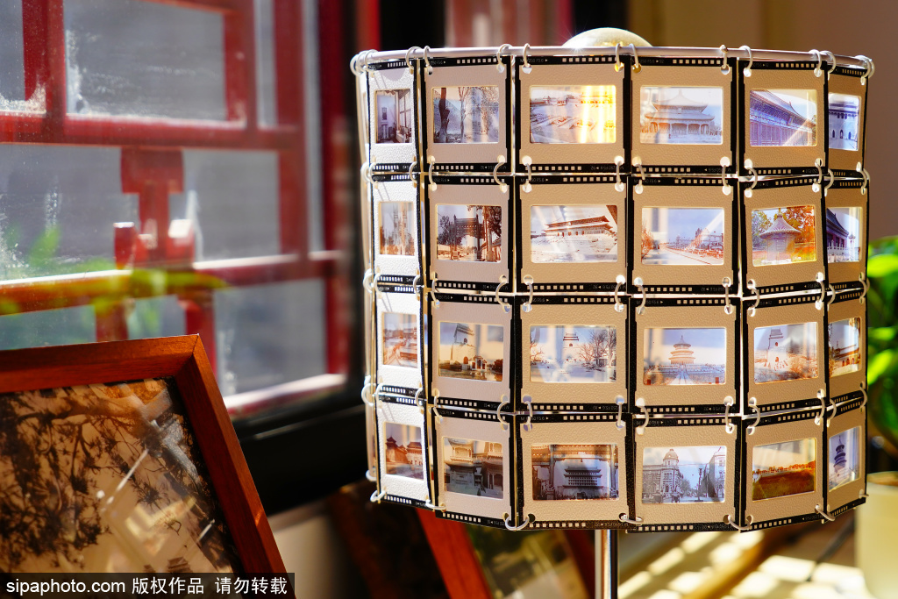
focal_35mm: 77
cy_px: 300
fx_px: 1921
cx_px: 449
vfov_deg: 17.7
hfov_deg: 26.3
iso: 400
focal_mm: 77
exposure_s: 1/250
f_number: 6.3
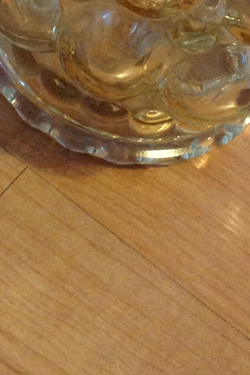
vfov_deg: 19.3
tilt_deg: -43.3
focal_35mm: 101
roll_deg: -23.1
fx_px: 1052
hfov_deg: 13.5
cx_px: 148
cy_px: -47
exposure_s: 1/15
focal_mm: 4.28
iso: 400
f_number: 2.4
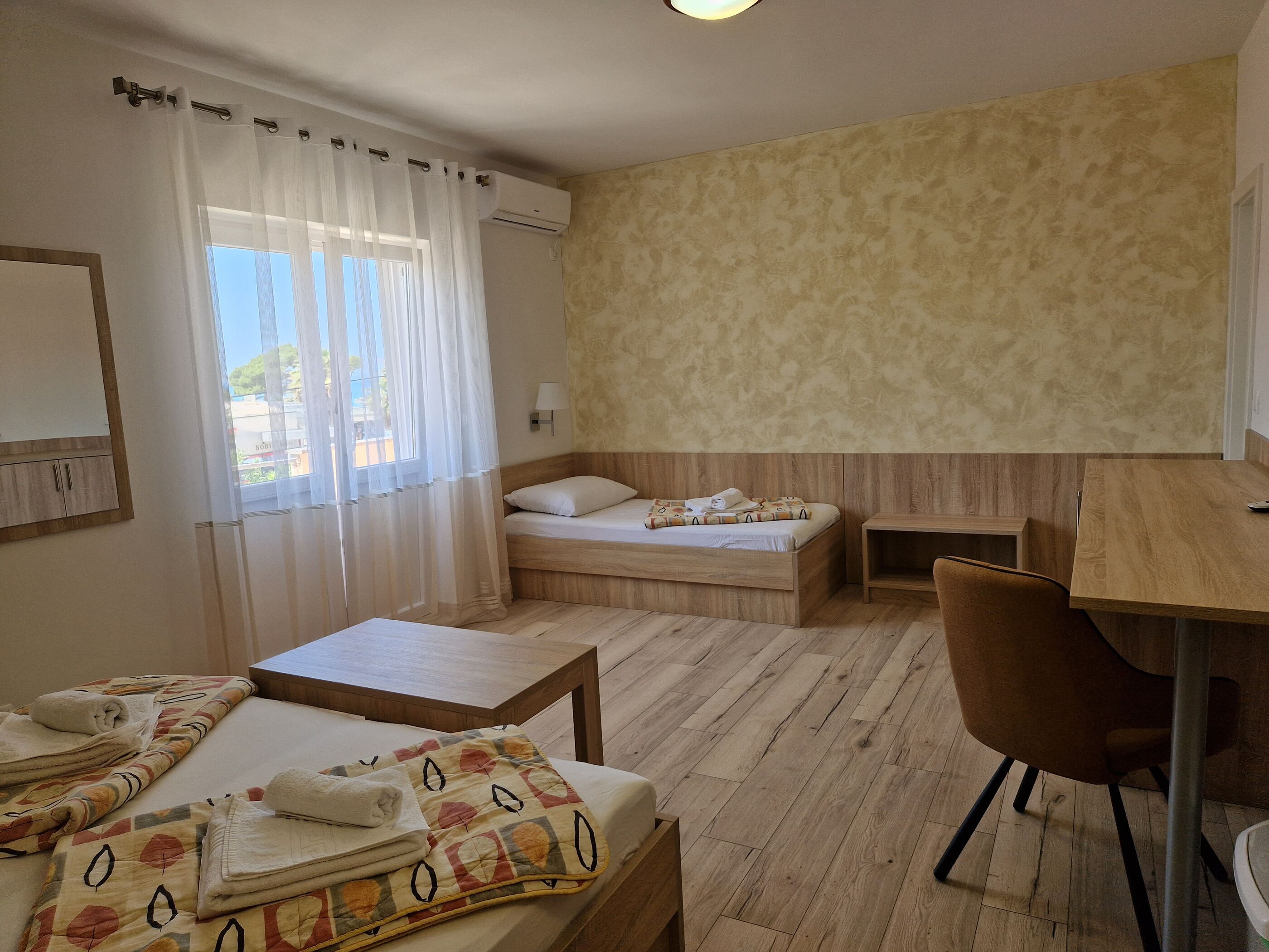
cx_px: 634
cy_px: 476
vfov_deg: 58.9
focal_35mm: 23
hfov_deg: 73.9
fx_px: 843
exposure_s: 1/180
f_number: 1.8
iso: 50
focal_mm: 5.4
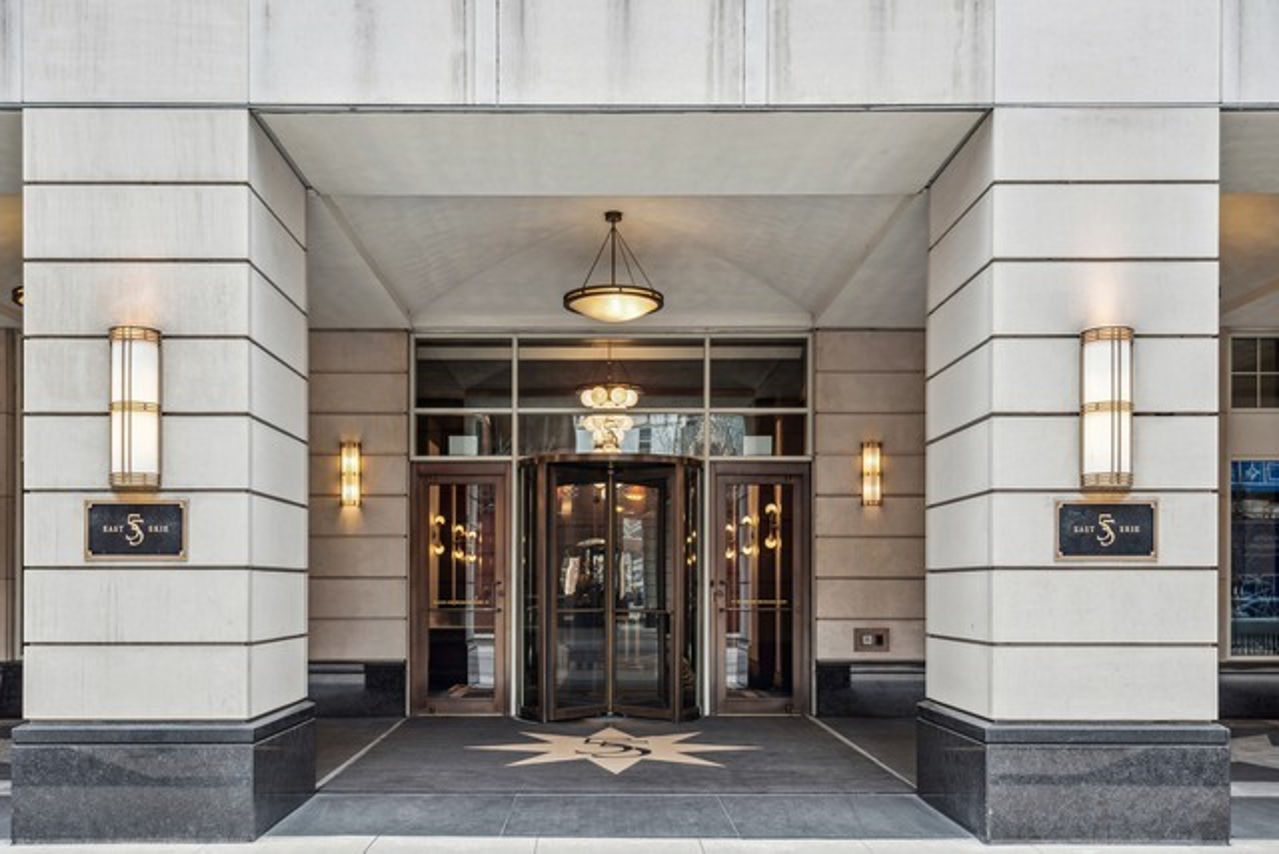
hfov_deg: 58.7
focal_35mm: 32
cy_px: 427
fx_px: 1137
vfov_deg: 41.1
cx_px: 640
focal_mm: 32
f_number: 8
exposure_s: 1/80
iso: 400
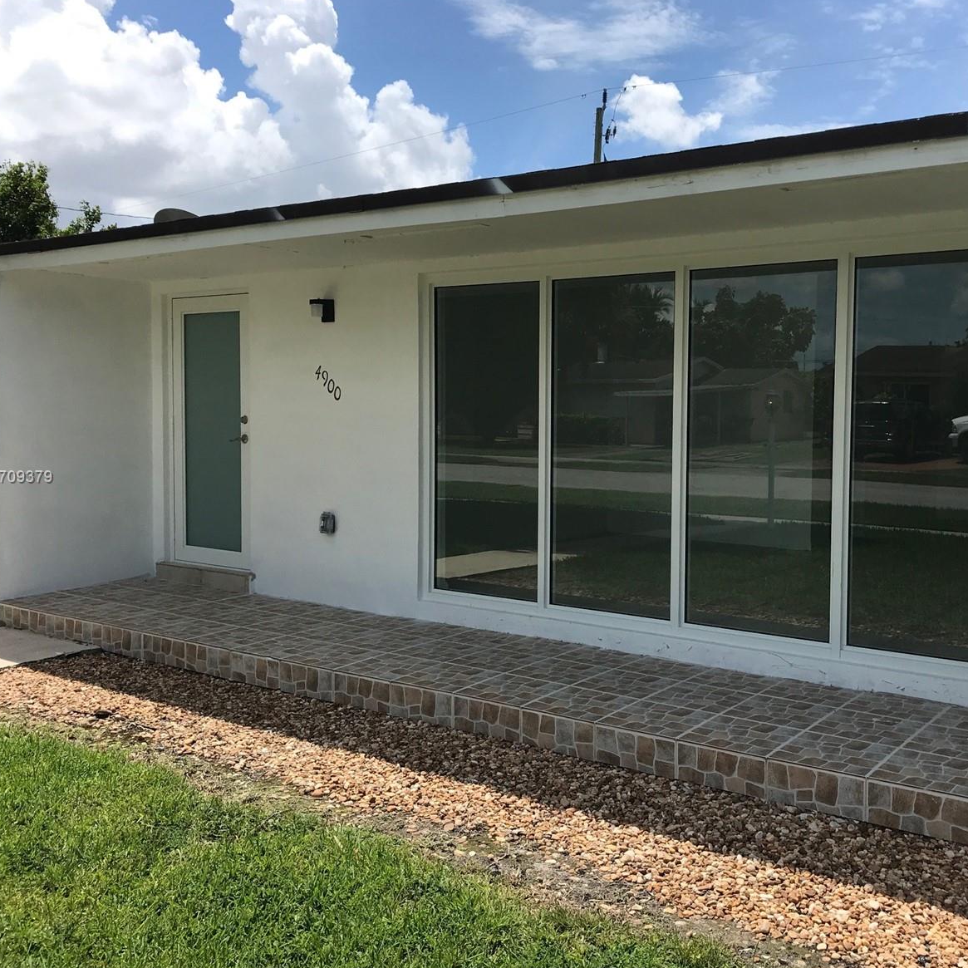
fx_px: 1076
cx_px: 586
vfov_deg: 48.4
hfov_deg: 48.1
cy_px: 478
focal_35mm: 34
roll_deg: -1.0
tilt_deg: -2.7
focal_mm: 3.99
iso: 20
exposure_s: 1/2817
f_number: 1.8
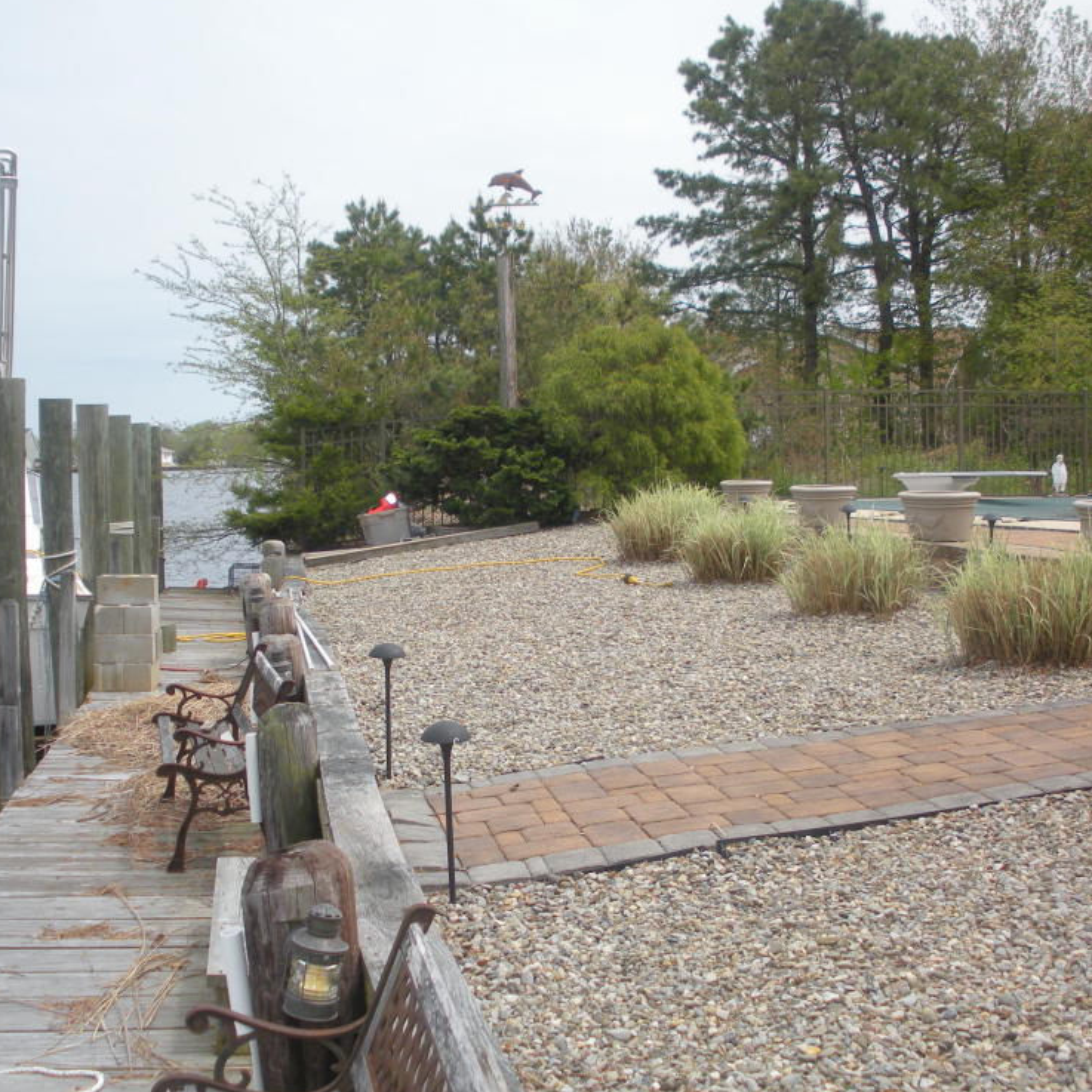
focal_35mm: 43
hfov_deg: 39.2
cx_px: 554
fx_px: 1535
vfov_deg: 39.2
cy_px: 538
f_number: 3.5
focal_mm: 6.3
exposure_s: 1/928
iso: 92
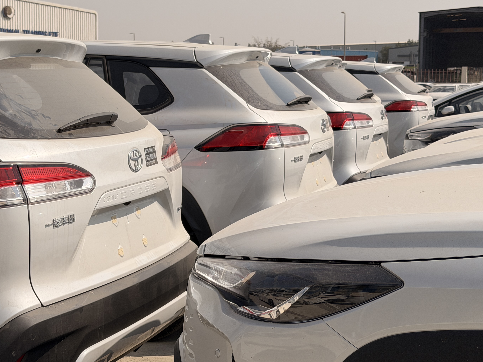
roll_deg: -0.9
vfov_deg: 20.7
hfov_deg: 27.1
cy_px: 165
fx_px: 991
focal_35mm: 71
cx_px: 137
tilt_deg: -4.4
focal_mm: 6.76
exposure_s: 1/11364
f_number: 1.78
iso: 64
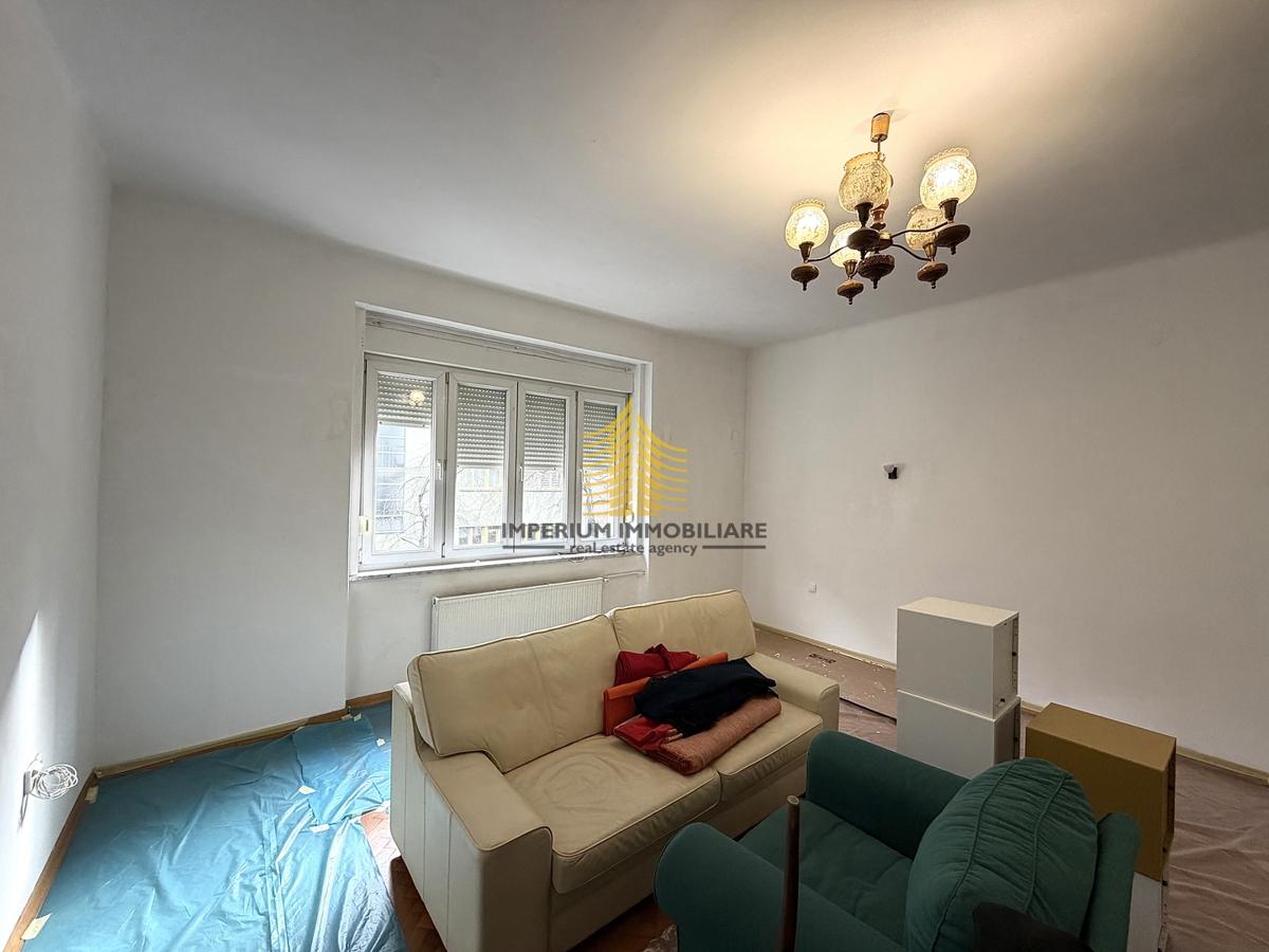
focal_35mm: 14
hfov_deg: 102.1
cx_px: 634
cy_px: 476
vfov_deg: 85.7
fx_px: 513
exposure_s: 1/121
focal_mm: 2.22
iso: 200
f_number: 2.2
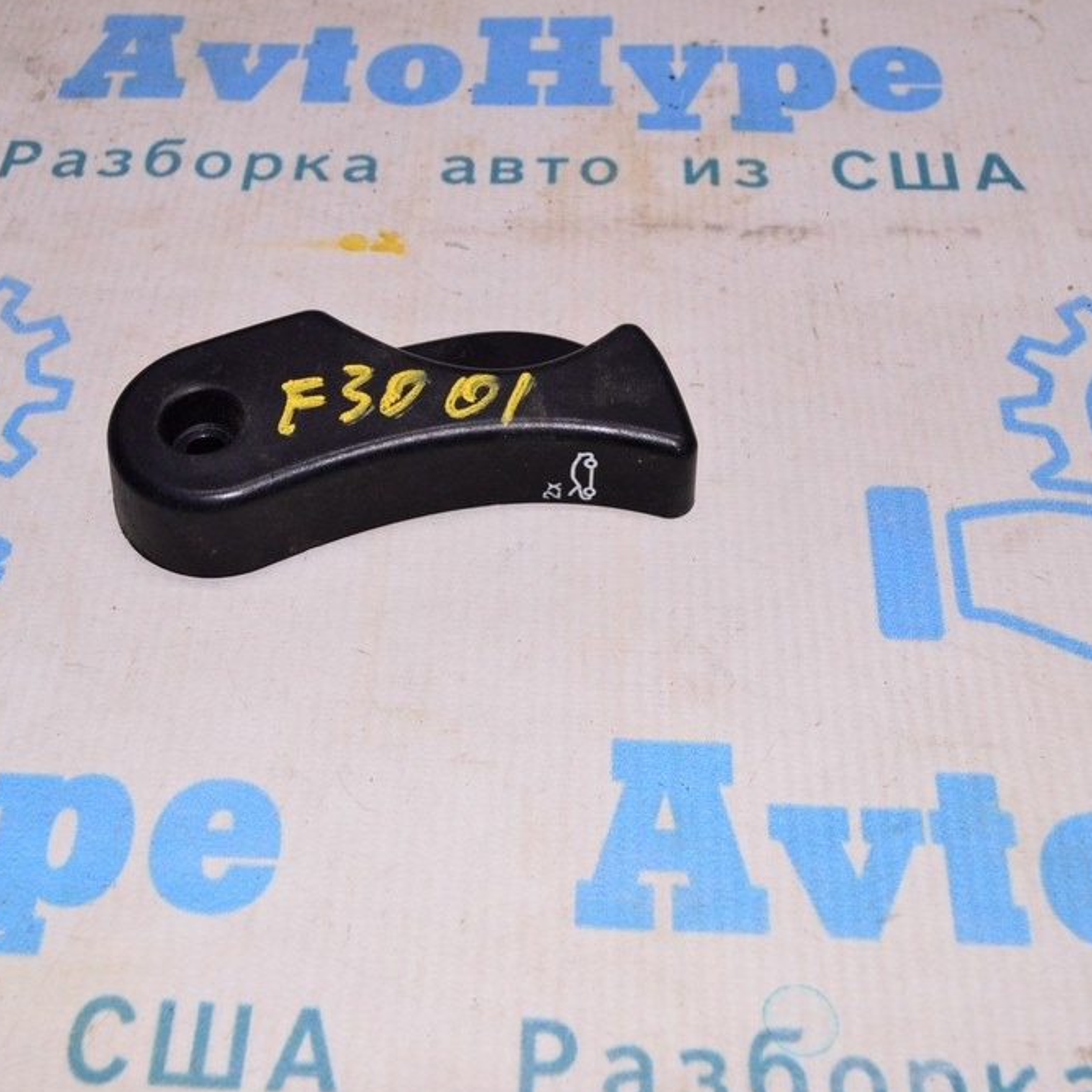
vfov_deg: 39.2
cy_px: 544
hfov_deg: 39.1
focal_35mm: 43
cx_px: 476
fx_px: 1535
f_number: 8
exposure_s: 1/200
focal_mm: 22
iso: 1600
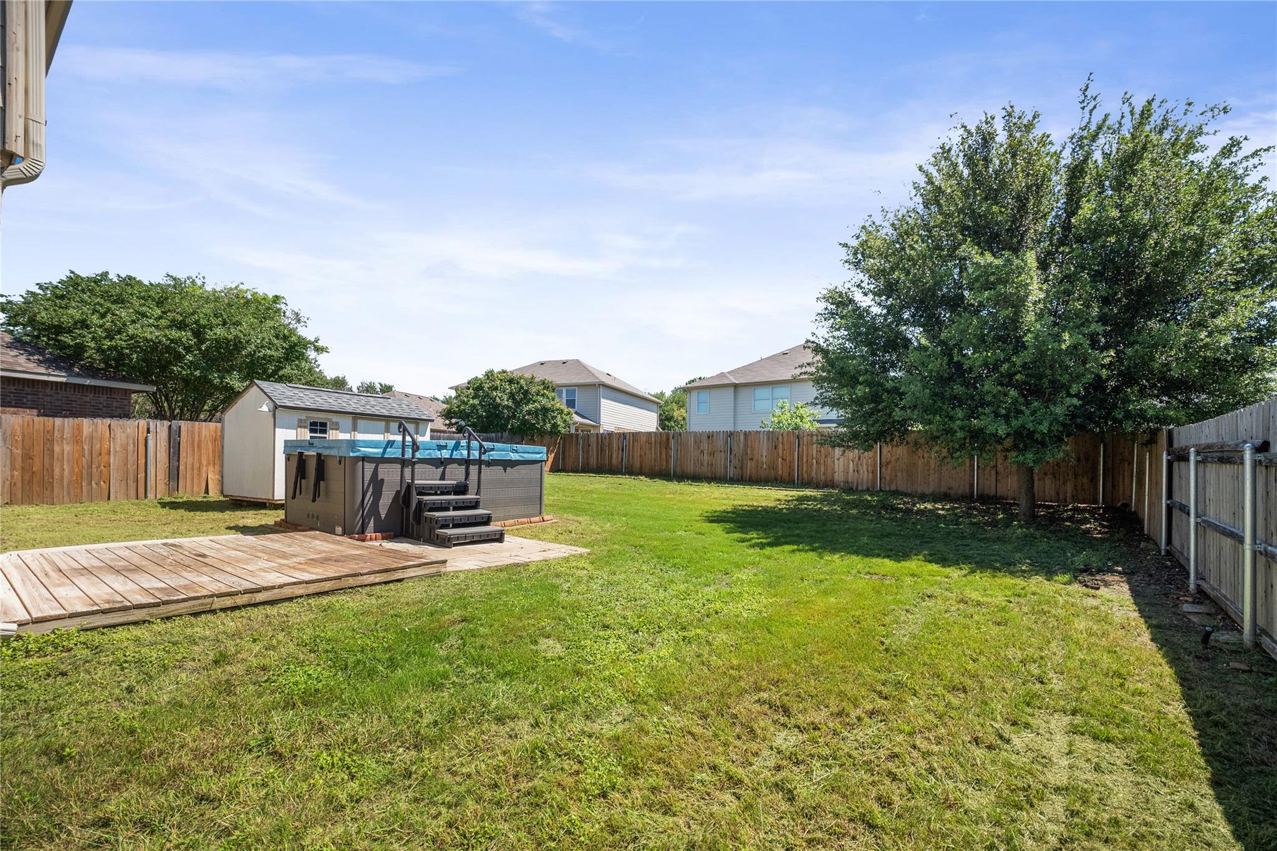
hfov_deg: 106.3
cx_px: 638
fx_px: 479
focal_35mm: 14
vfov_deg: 83.3
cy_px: 426
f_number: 2.8
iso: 640
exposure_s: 1/4000
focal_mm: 9
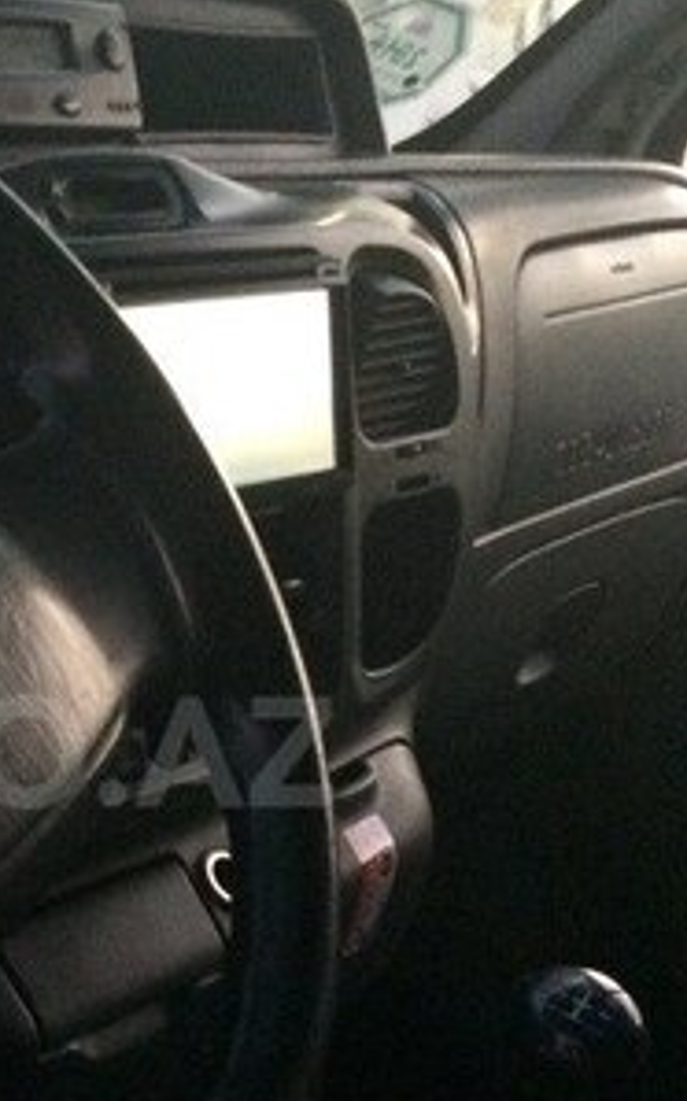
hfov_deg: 18.5
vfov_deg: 29.9
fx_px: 2039
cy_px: 752
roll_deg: -2.5
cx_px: -44
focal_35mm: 68
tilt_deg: -19.3
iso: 400
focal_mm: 4.15
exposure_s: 1/17
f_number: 2.2
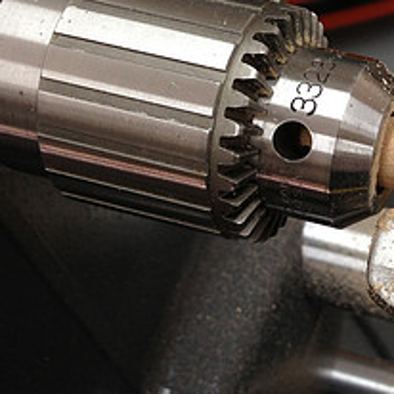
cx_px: 425
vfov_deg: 21.1
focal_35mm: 82
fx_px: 1056
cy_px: 208
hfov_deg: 20.2
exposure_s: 1/30
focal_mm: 4.13
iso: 50
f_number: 2.4
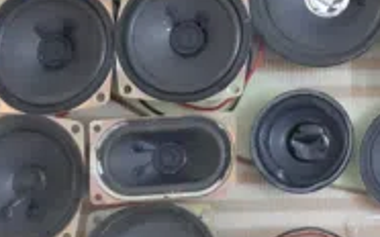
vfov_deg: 13.7
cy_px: 51
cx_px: 595
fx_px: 983
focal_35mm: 95
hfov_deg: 18.9
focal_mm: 3.93
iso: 400
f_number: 1.7
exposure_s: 1/33
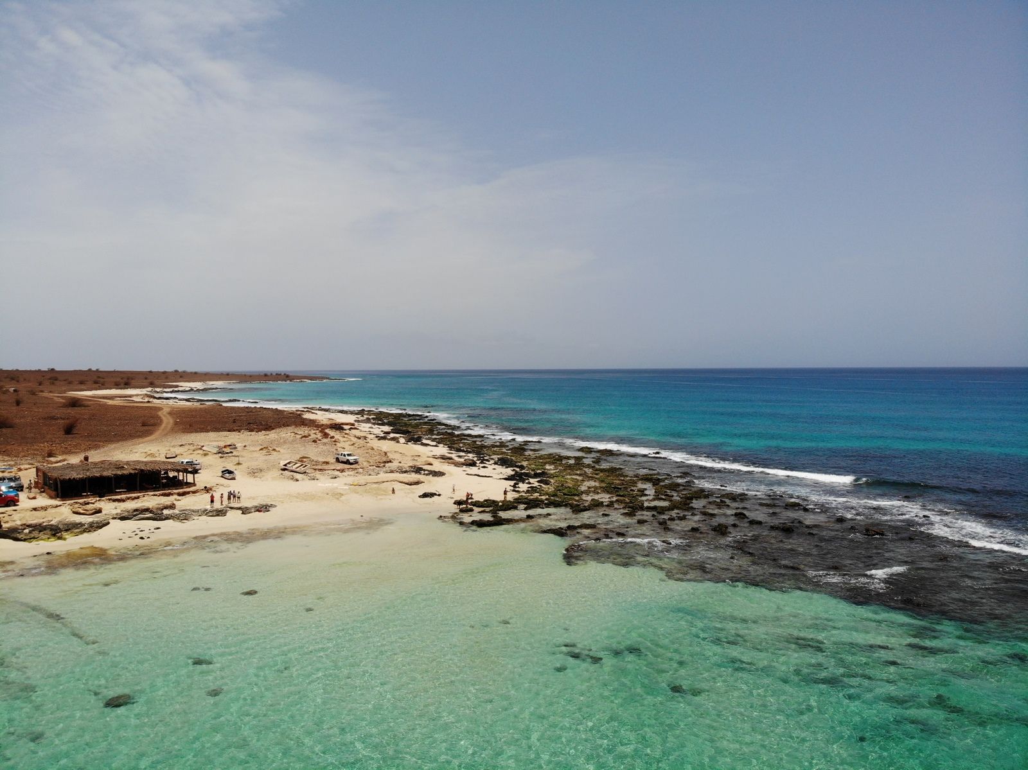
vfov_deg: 56.8
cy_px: 385
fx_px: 713
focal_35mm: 24
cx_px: 514
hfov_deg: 71.6
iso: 101
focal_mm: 4.5
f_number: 2.8
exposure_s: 1/2004
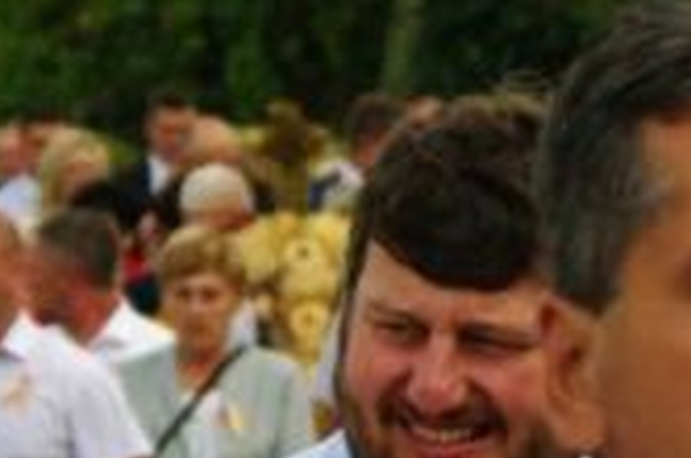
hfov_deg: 5.1
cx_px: 774
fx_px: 7720
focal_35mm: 403
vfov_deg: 3.4
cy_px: 558
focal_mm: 58
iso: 280
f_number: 5.6
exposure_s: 1/750
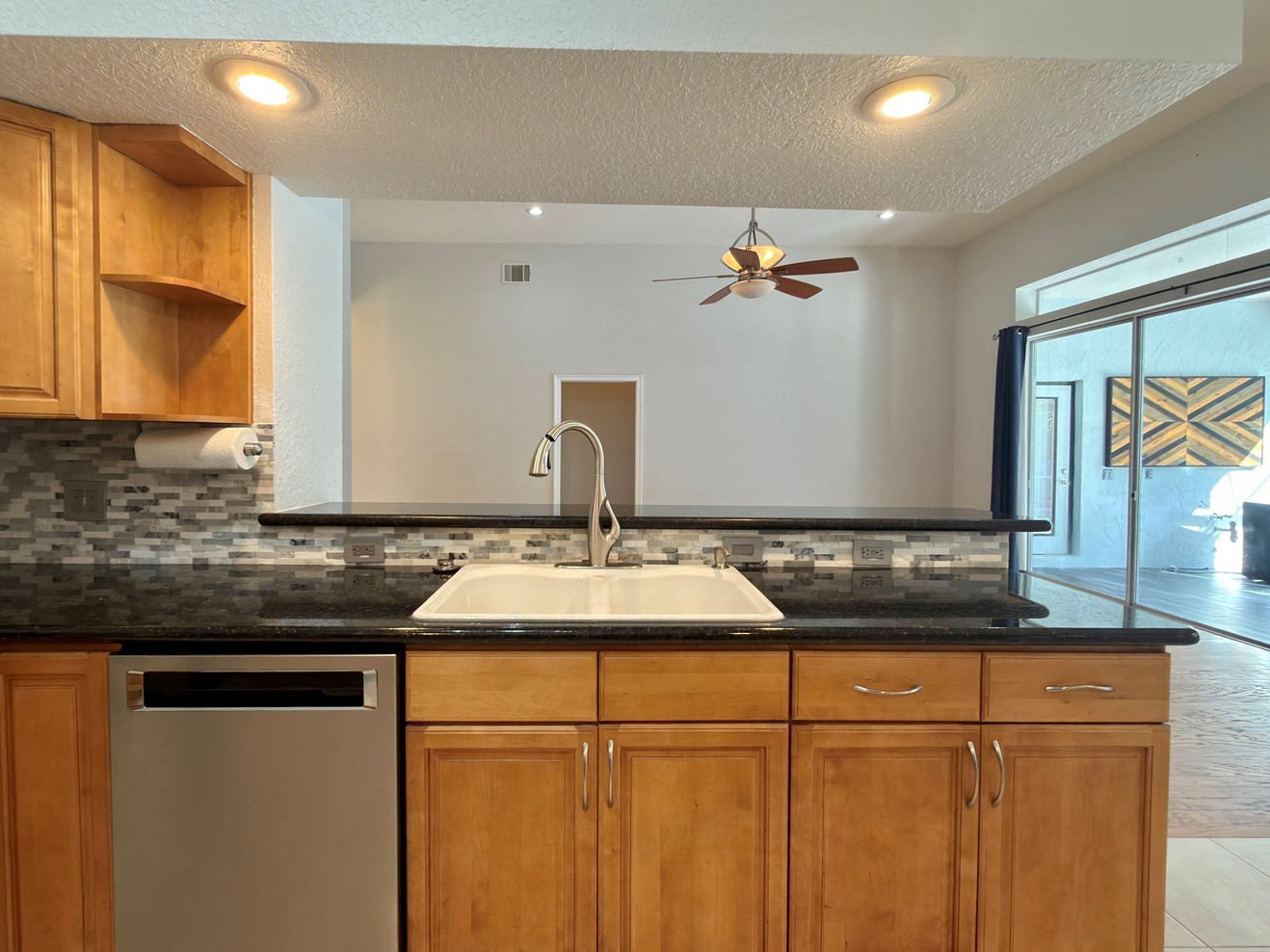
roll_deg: -0.5
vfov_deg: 74.7
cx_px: 606
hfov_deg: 91.0
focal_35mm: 17
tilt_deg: -1.7
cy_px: 458
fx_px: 624
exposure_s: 1/30
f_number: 2.2
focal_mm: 2.22
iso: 80
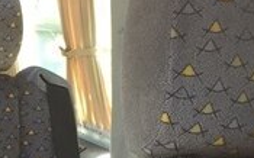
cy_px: 146
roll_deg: -2.5
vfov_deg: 11.2
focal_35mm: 116
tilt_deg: -6.8
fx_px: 802
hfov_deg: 15.8
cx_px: -177
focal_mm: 4.15
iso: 40
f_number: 2.2
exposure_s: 1/50
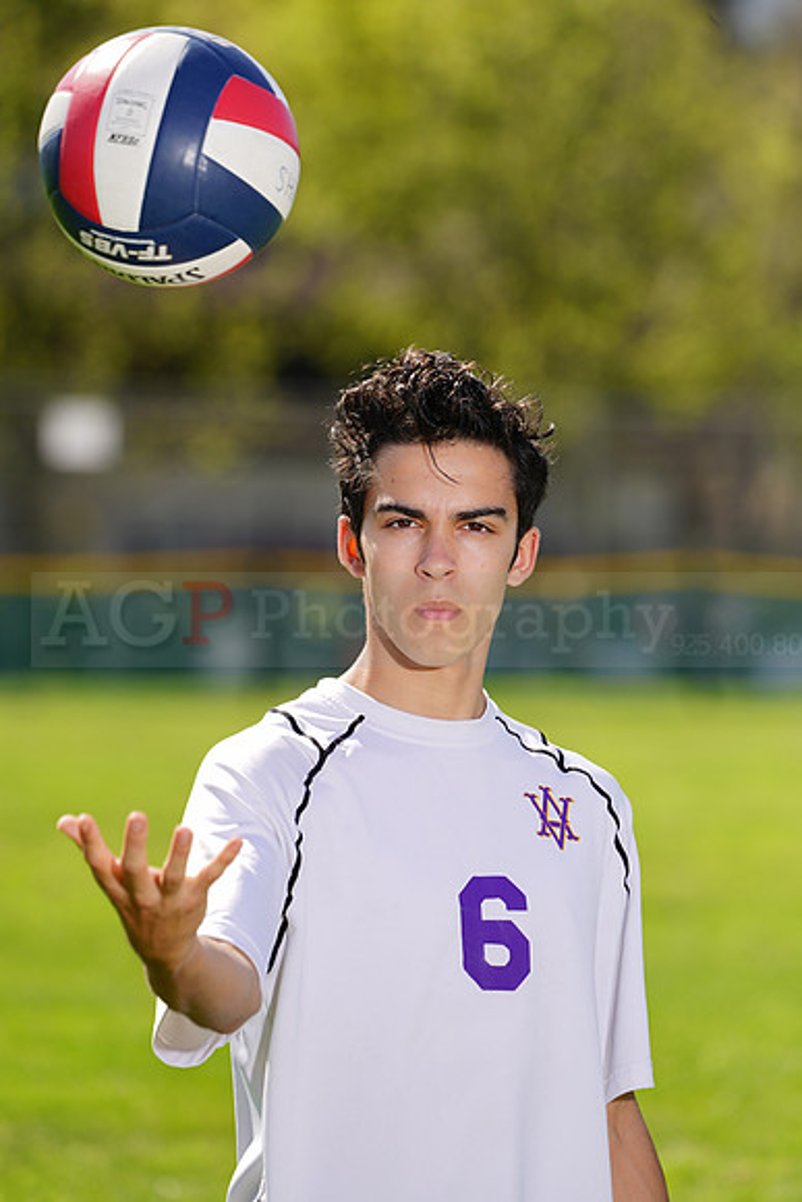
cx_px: 401
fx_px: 10519
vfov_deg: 6.5
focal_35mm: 315
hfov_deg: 4.4
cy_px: 601
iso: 64
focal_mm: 315
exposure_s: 1/200
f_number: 7.1
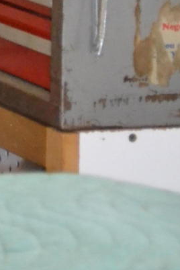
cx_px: -225
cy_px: -330
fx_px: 3078
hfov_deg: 3.3
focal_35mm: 410
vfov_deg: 4.9
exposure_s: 1/60
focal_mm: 55
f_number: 5.6
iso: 3200
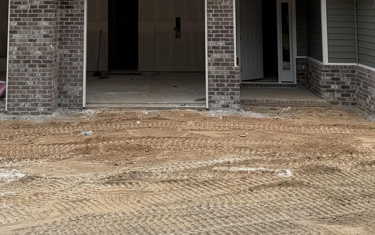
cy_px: -78
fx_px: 715
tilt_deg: +7.6
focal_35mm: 70
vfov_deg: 17.4
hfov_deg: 29.3
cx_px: 147
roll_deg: +1.0
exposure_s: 1/7353
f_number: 1.78
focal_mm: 6.76
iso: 80
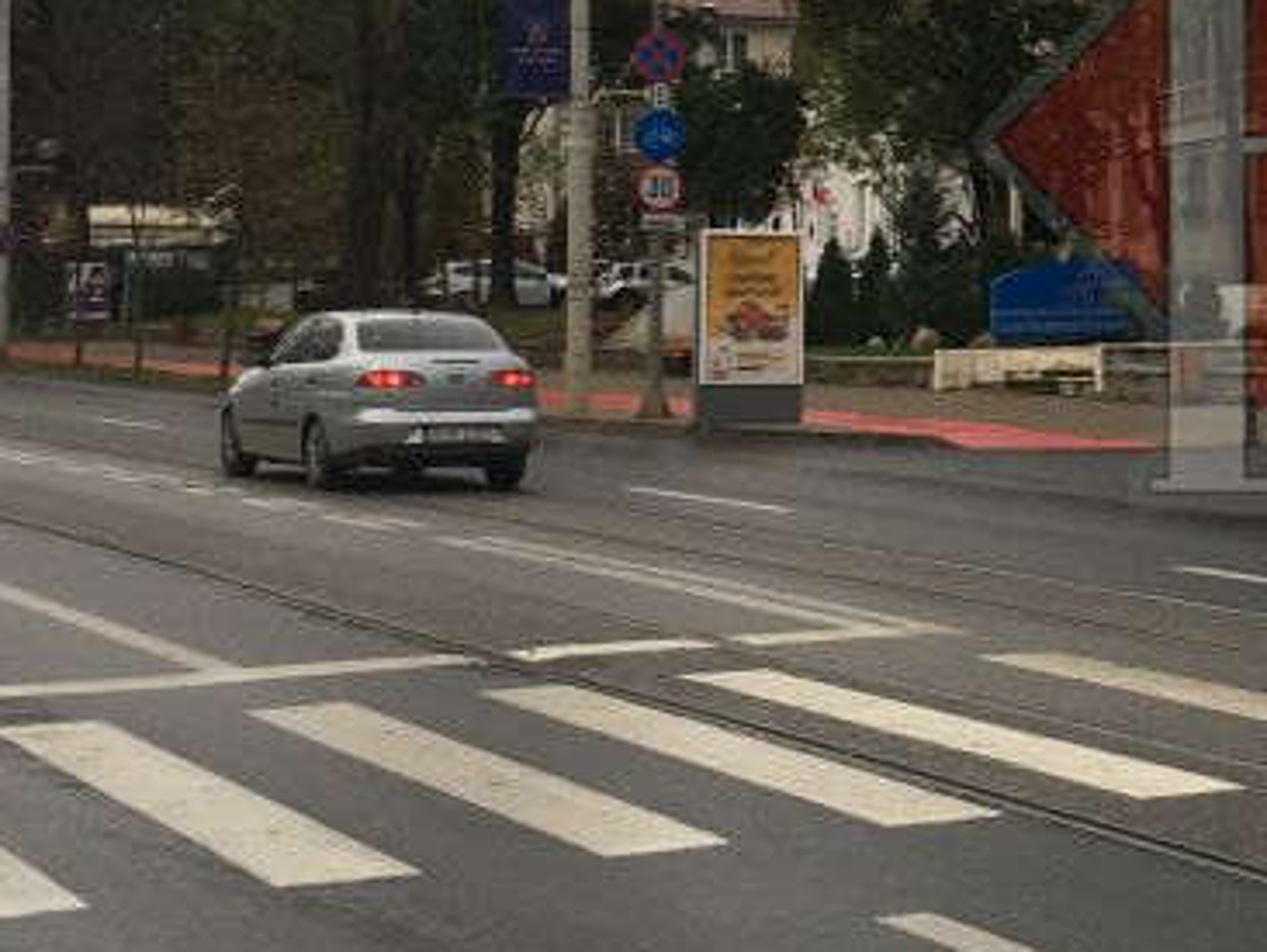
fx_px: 3479
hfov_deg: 19.5
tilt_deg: +4.8
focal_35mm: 95
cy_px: 142
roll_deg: +0.5
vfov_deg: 15.4
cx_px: 1489
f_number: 2.2
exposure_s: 1/106
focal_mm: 4.15
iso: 25
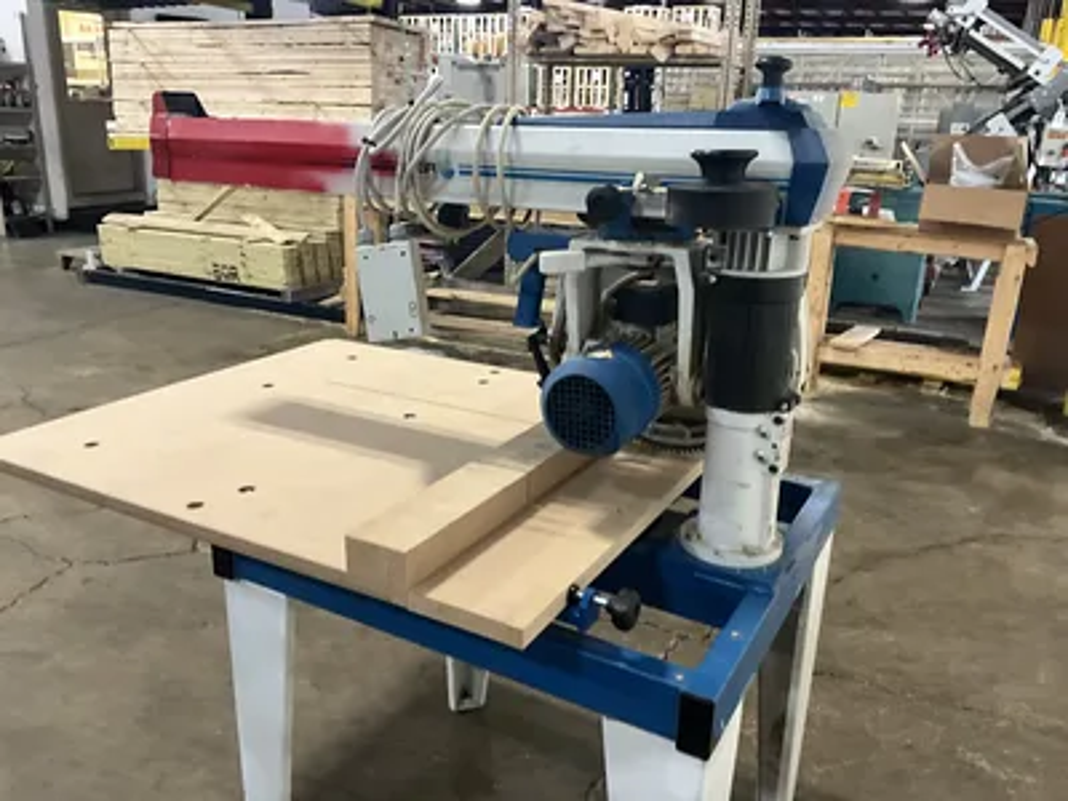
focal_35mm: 29
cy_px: 400
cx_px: 534
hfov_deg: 61.7
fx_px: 895
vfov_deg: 48.2
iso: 320
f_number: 1.8
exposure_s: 1/40
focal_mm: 3
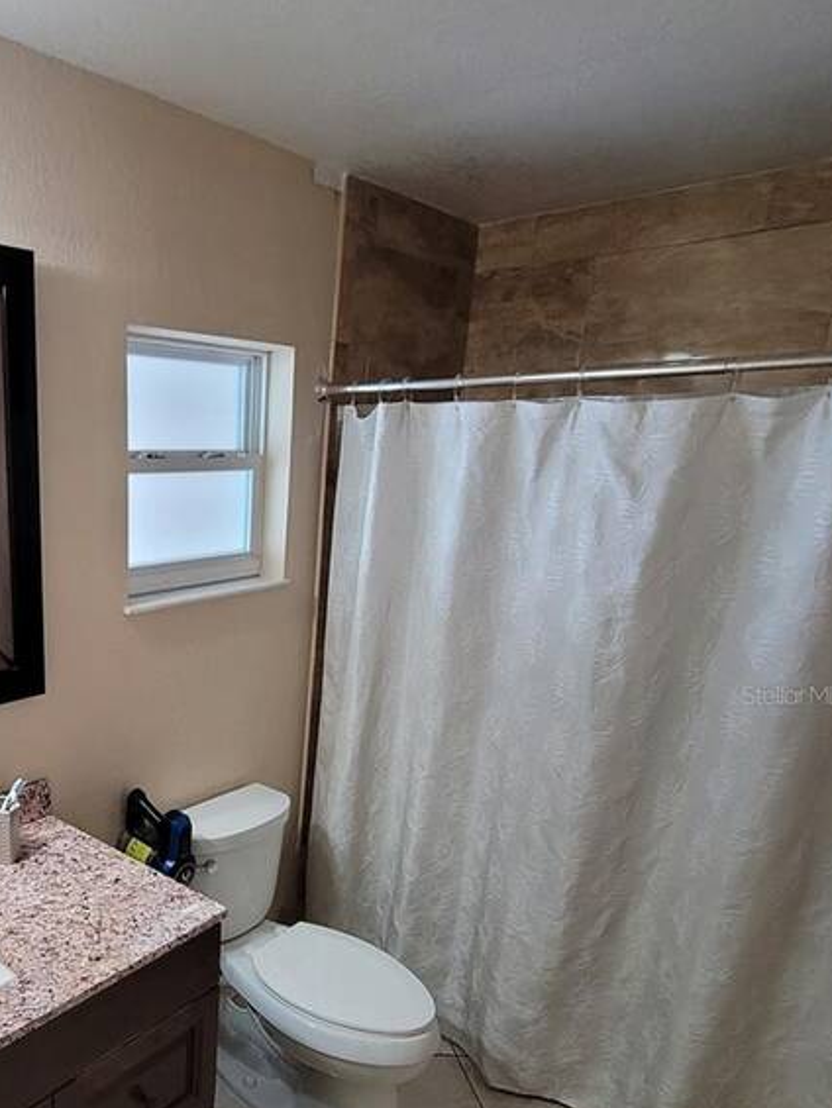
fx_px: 737
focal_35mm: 23
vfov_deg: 72.6
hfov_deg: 53.3
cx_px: 122
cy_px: 694
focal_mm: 2.2
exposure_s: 1/60
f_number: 2.2
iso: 250
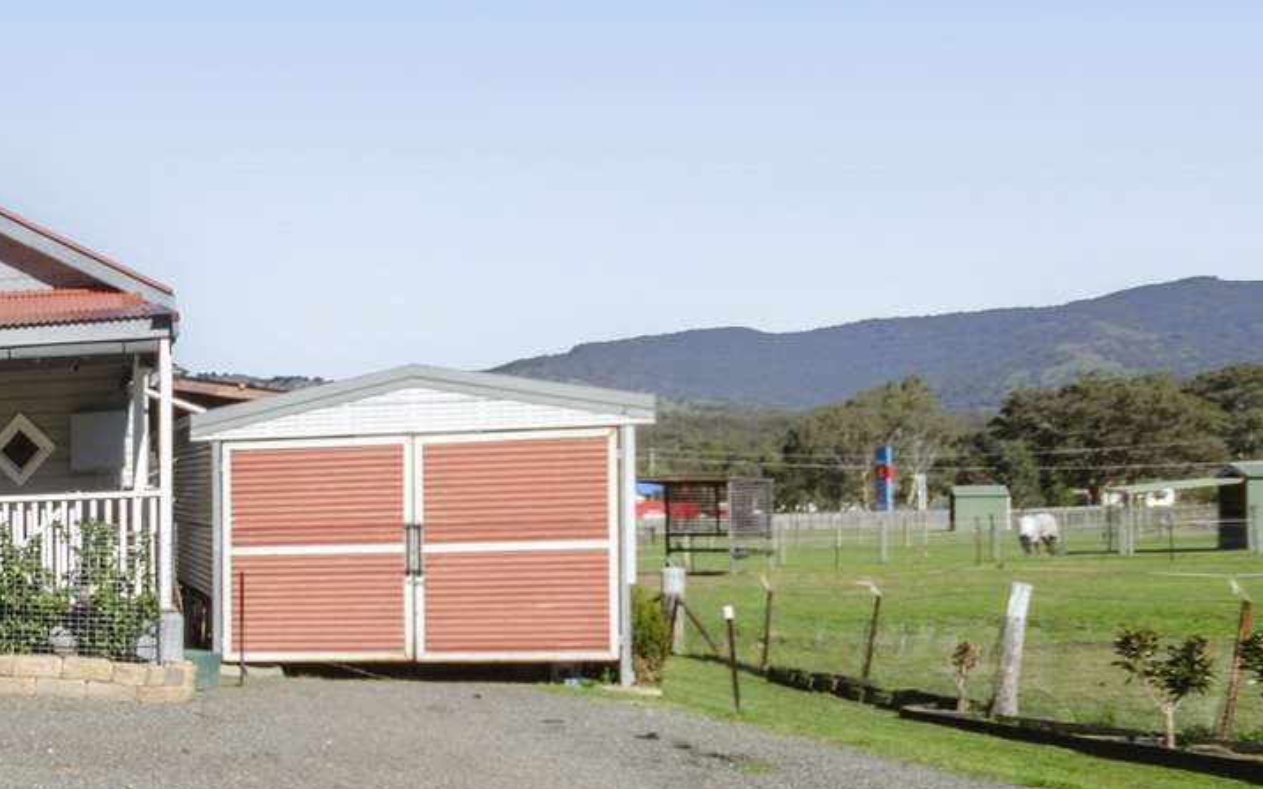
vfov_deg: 31.3
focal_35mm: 41
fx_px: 1411
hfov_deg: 33.8
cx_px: -401
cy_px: 410
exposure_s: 1/250
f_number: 8
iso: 110
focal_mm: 10
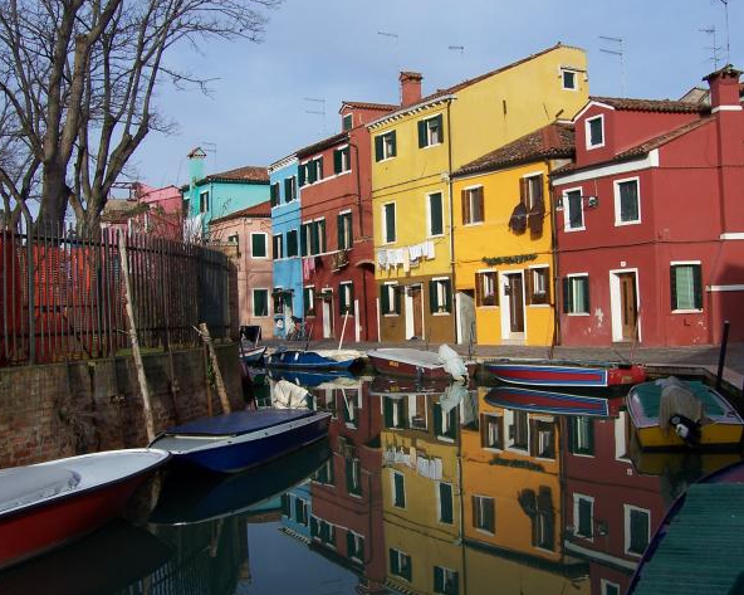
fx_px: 836
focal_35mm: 38
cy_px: 296
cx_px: 388
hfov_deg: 47.9
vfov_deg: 39.1
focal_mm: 6
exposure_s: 1/500
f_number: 4.8
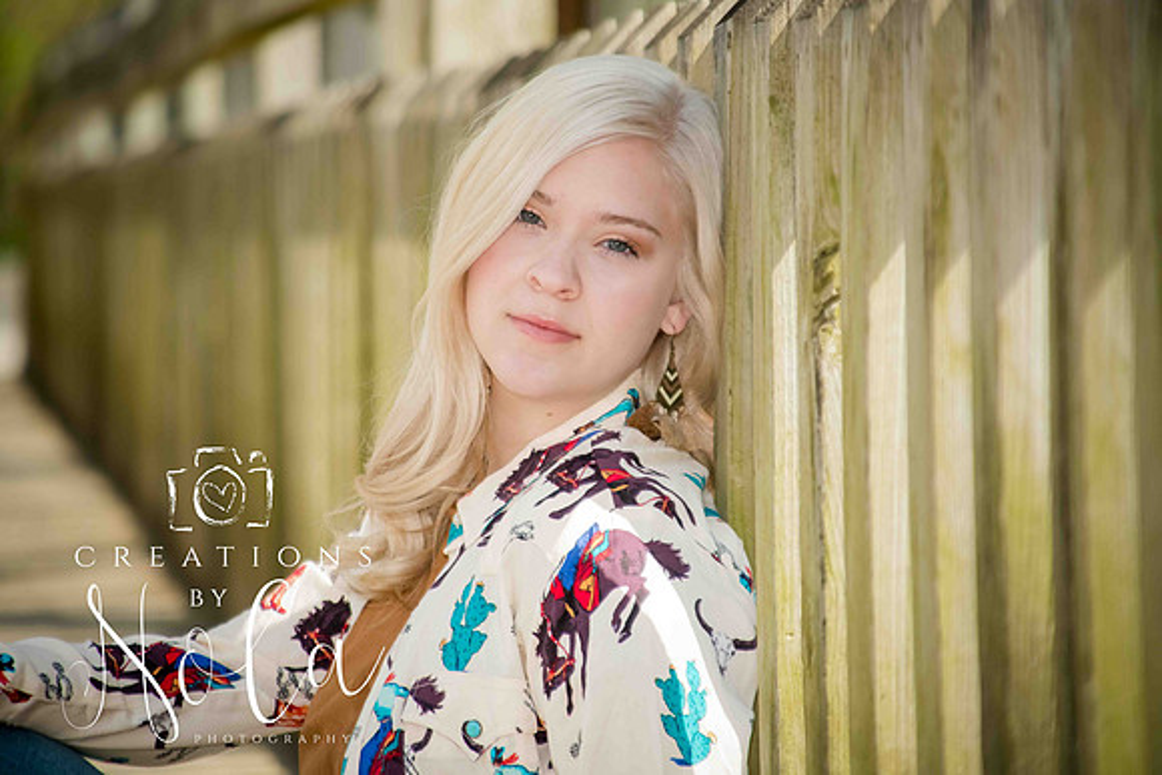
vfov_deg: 5.7
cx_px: 581
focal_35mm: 240
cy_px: 388
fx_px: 7748
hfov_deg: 8.6
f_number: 6.3
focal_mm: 240
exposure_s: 1/640
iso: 640
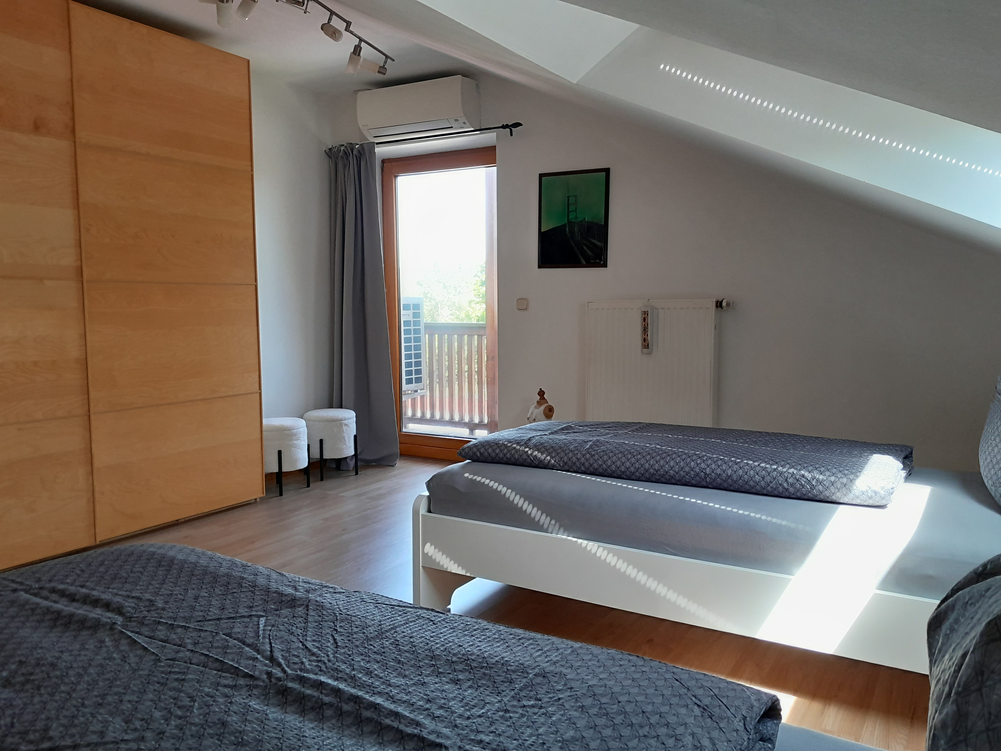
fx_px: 752
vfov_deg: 53.1
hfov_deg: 67.3
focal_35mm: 26
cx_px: 500
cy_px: 376
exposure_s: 1/60
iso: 64
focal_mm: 4
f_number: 1.8
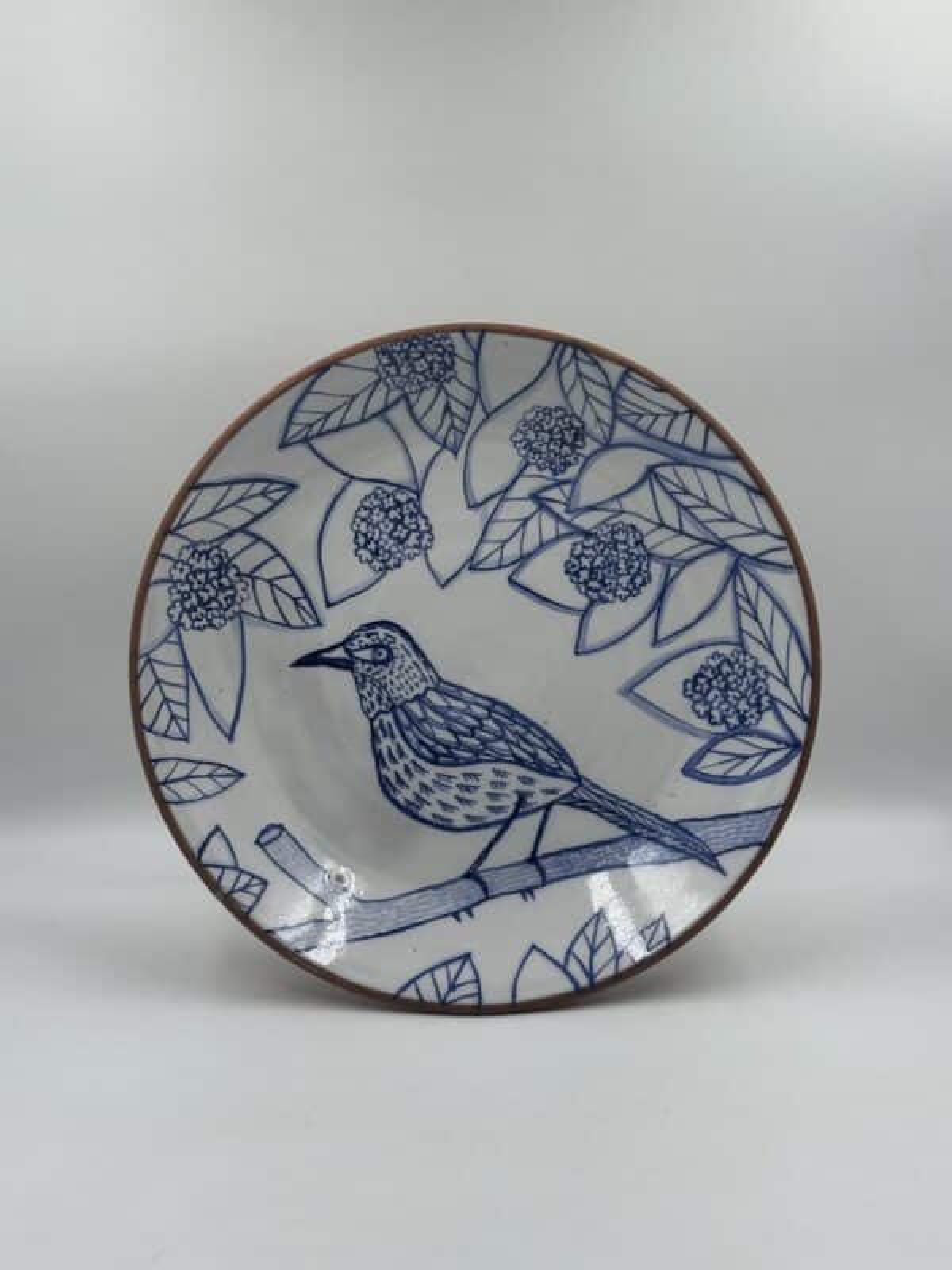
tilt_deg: -13.0
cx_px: 476
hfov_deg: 30.3
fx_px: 1760
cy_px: 635
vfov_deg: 39.7
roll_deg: -0.8
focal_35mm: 48
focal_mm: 6.86
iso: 64
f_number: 1.78
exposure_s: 1/521
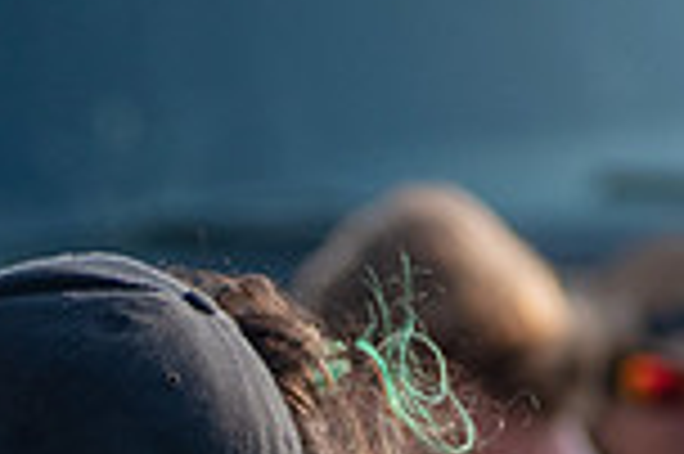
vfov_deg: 1.0
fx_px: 26135
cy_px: 834
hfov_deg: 1.5
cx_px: 22
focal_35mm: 1377
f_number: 6
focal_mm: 240
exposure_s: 1/1000
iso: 400
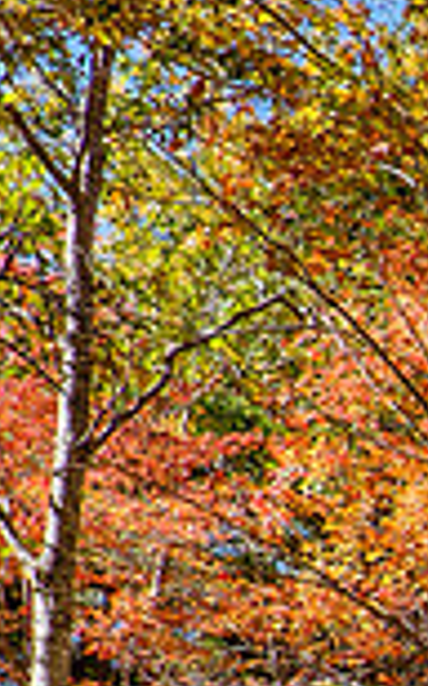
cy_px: 806
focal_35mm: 111
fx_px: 2075
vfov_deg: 17.9
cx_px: 1159
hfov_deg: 9.8
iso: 400
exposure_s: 1/250
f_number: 6.4
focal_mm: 18.5
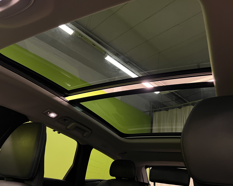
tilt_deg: +26.0
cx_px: 113
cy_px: 94
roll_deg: -8.2
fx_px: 193
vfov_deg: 51.5
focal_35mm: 28
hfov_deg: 62.2
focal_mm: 5.7
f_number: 1.5
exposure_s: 1/50
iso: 250
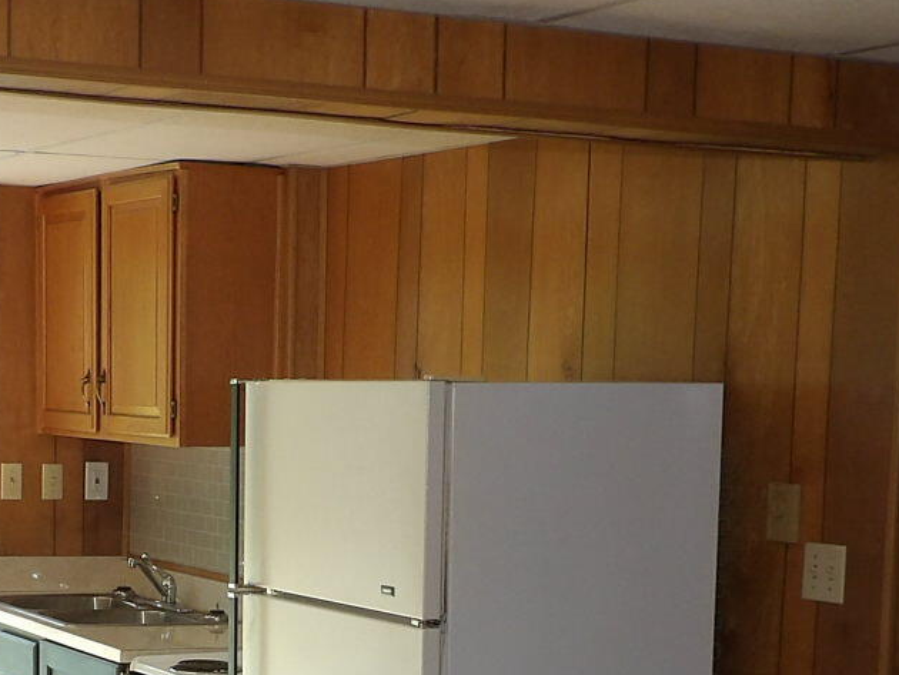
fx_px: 2026
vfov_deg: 18.3
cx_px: 207
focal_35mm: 78
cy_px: 724
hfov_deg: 24.7
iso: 100
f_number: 3.2
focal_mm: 4.3
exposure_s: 1/73
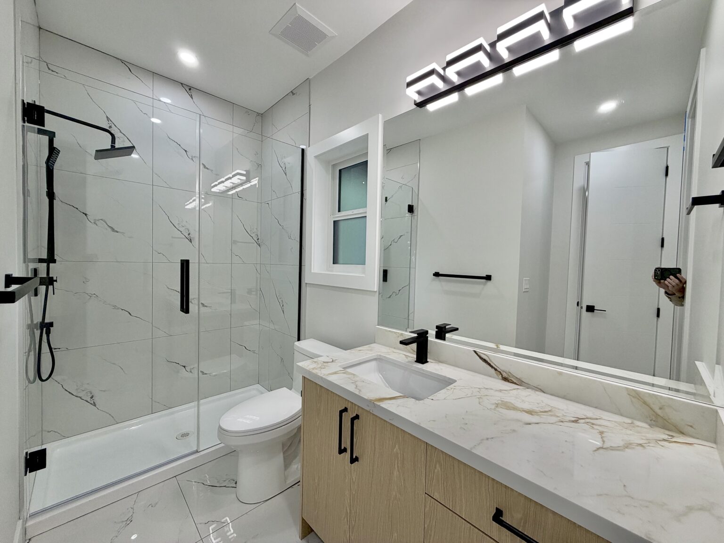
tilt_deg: -1.3
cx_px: 362
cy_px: 272
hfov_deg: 102.1
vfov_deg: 85.7
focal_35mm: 14
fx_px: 293
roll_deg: -1.0
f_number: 2.2
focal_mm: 2.22
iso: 125
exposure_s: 1/120
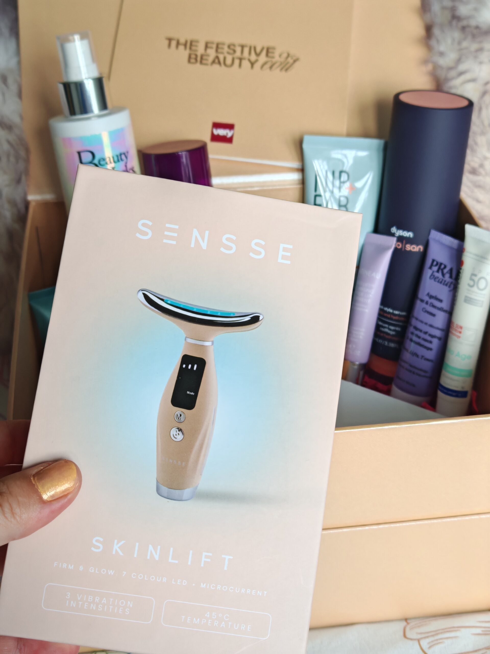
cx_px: 245
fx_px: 1019
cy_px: 327
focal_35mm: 54
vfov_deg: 35.5
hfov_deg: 27.0
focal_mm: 6.67
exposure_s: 1/100
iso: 80
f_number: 2.8
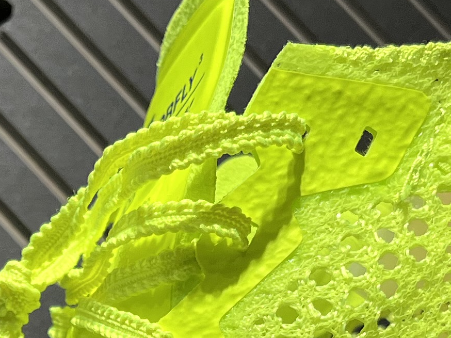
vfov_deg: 11.5
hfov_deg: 16.4
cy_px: 583
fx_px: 1563
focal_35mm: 120
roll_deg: -0.9
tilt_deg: +8.7
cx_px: 126
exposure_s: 1/418
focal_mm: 5.1
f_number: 1.6
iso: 50
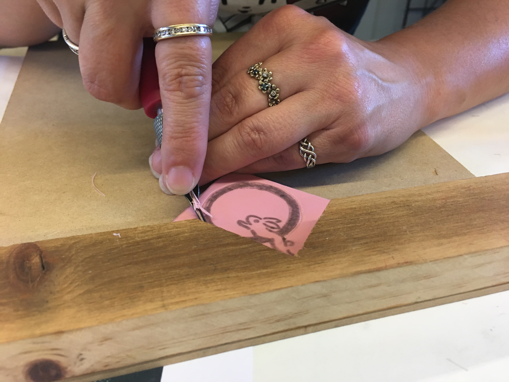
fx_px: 426
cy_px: 191
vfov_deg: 48.2
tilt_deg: -34.7
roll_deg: -0.3
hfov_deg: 61.7
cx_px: 254
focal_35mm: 29
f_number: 2.2
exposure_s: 1/30
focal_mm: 4.15
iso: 100
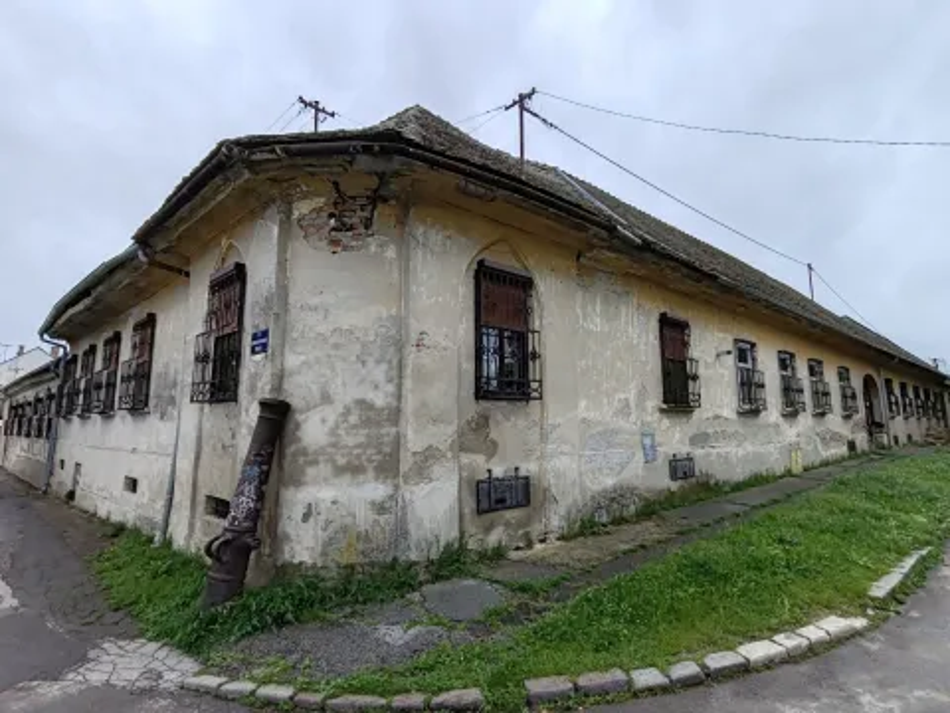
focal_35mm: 18
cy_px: 356
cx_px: 475
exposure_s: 1/1000
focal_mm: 1.96
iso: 50
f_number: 2.2
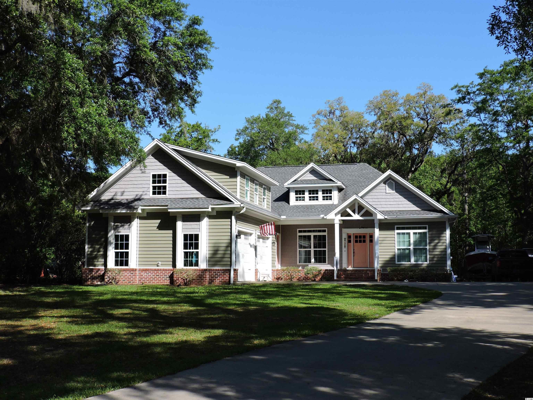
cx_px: 266
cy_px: 200
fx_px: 662
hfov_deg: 43.9
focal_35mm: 43
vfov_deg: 33.6
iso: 100
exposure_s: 1/1000
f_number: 3.4
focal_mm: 7.7
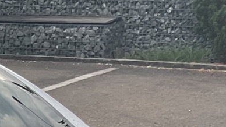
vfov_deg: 6.9
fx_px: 983
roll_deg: +1.7
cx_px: -161
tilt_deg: -20.9
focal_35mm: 164
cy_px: 331
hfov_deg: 12.2
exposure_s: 1/428
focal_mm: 3
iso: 16
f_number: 1.8
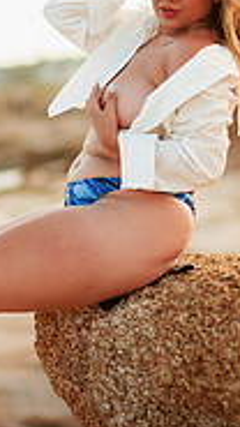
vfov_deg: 14.5
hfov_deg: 8.1
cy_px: 122
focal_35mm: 148
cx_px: -35
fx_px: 1675
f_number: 1.4
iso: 80
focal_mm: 58
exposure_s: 1/2500
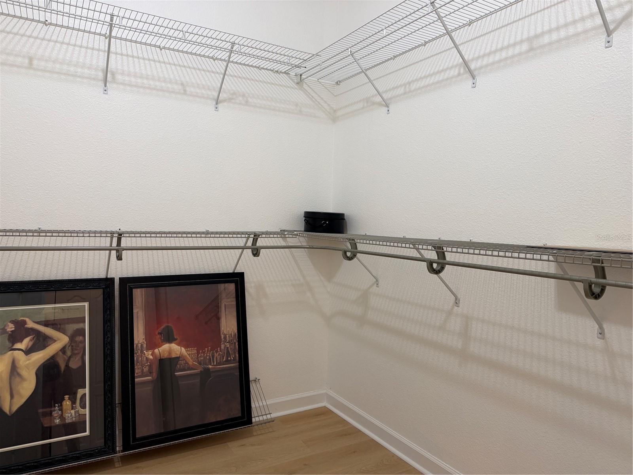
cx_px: 316
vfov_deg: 56.8
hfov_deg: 71.6
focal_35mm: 24
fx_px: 439
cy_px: 238
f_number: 1.78
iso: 125
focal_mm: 6.76
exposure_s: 1/60
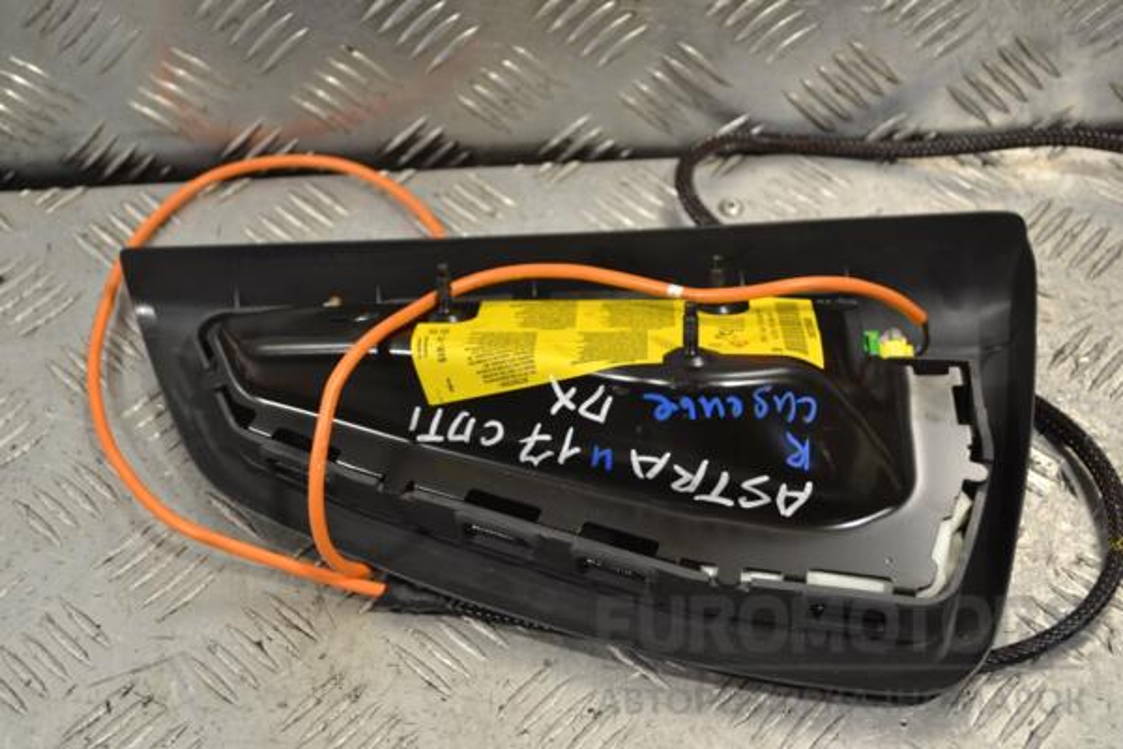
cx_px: 562
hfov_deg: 37.9
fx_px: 1638
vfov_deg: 25.8
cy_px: 374
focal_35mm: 52
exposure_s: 1/30
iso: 140
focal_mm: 35
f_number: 5
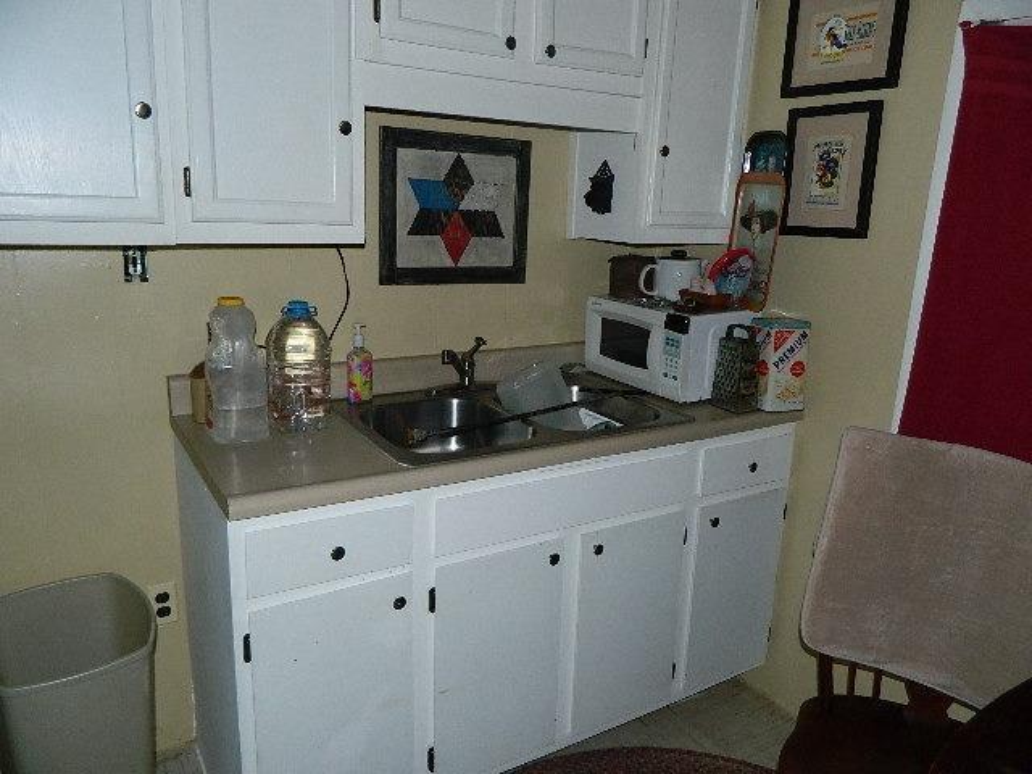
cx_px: 516
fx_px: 745
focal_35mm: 25
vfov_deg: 54.9
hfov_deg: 69.4
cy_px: 387
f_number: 3.1
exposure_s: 1/30
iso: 200
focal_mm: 4.5
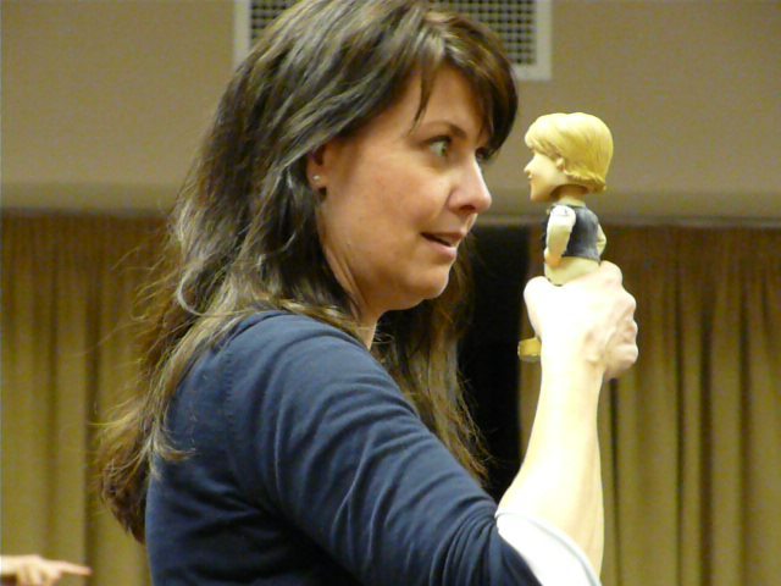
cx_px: 390
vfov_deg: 5.2
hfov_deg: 7.0
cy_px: 293
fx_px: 6408
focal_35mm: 284
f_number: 3.6
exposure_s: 1/30
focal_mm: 46.7
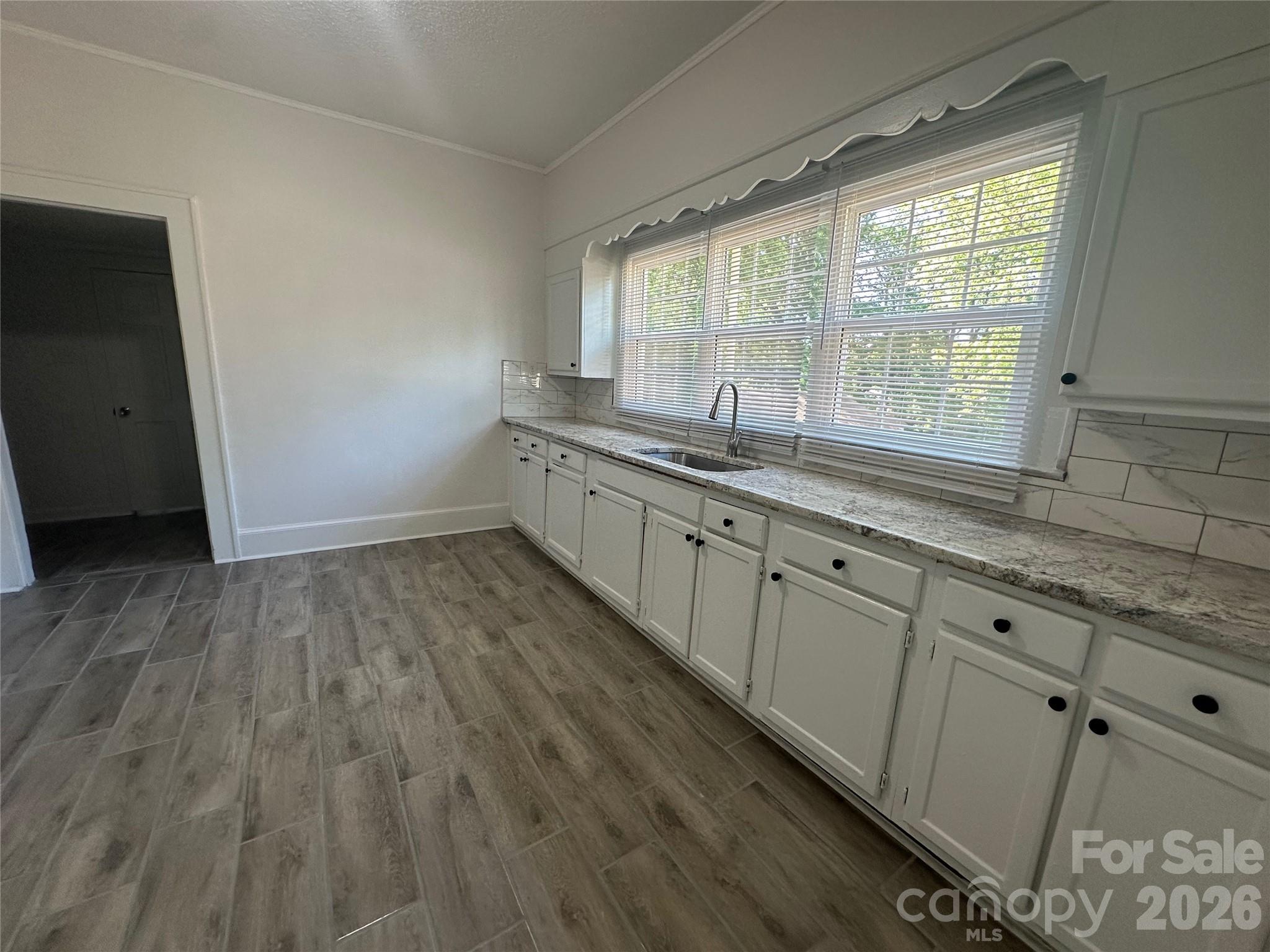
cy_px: 476
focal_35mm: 14
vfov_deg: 85.7
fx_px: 514
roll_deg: -2.9
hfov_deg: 102.1
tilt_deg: -11.1
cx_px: 635
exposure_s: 1/120
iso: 160
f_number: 2.2
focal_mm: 2.22
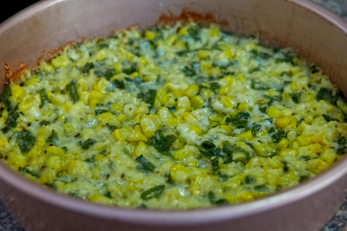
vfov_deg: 22.6
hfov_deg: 33.4
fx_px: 578
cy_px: 116
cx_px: 174
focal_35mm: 60
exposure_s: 1/100
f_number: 7.1
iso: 5000
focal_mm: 60
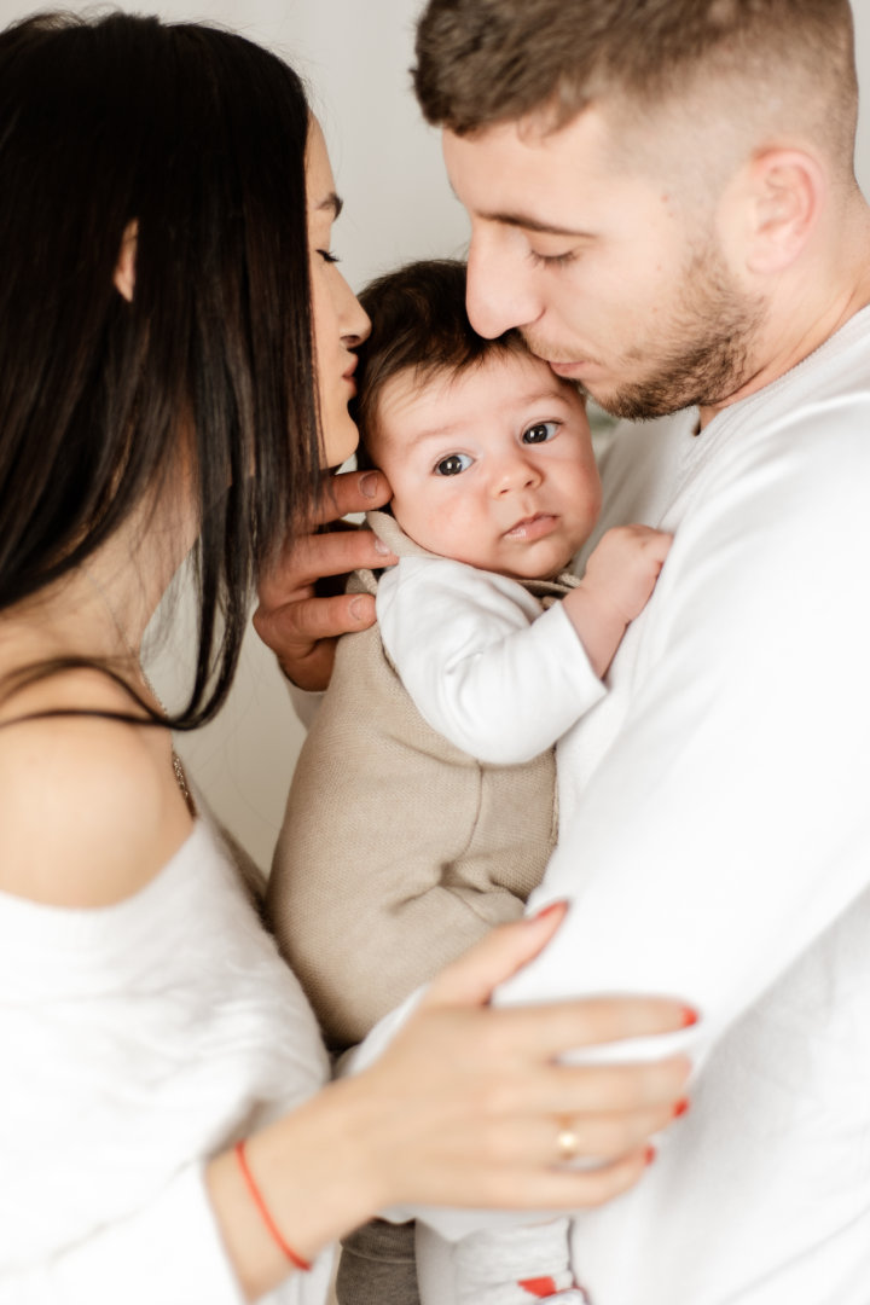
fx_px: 1812
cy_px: 652
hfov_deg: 27.0
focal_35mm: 50
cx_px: 435
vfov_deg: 39.6
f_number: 1.8
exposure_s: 1/125
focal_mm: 50
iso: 250
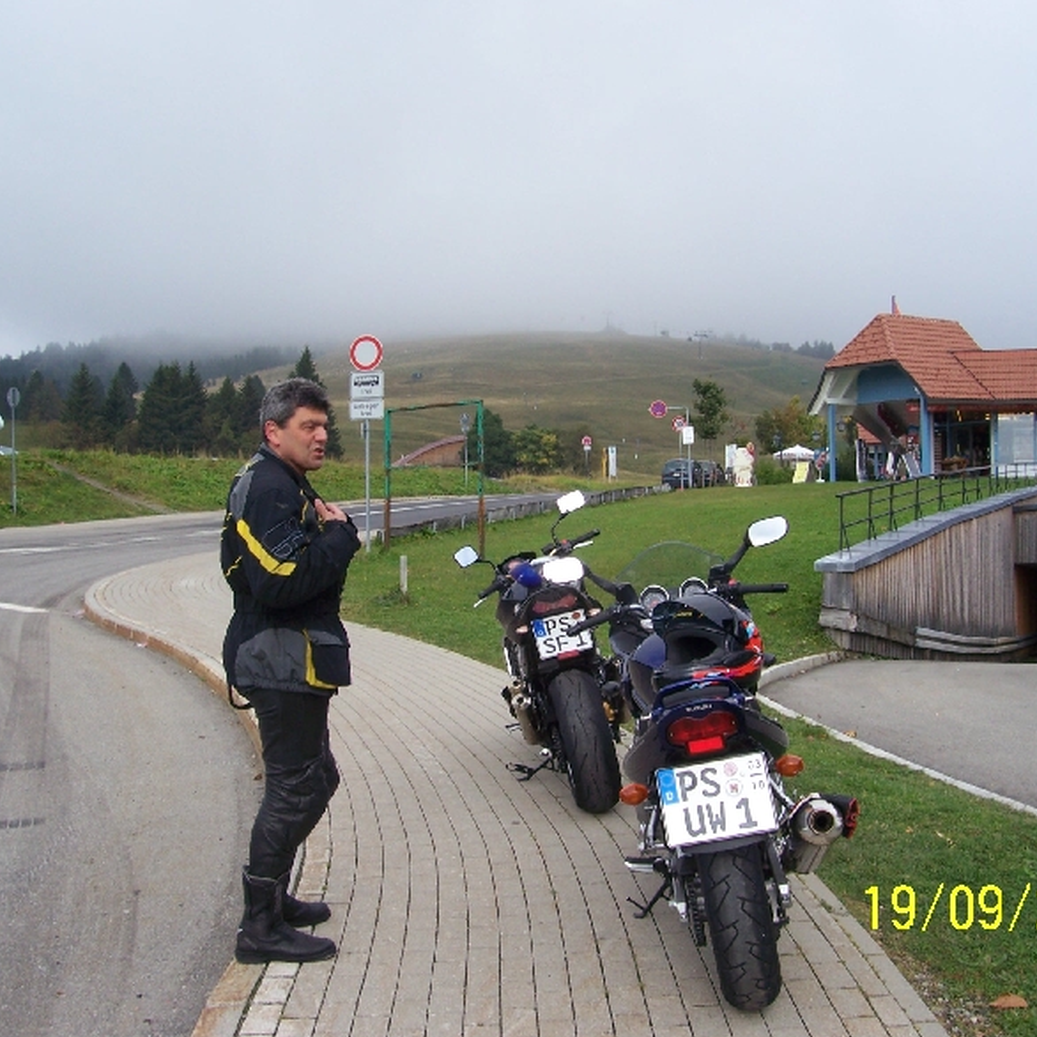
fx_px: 1390
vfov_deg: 40.9
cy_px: 518
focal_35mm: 41
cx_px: 517
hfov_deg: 40.9
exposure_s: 1/250
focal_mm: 5.6
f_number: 5.1
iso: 80
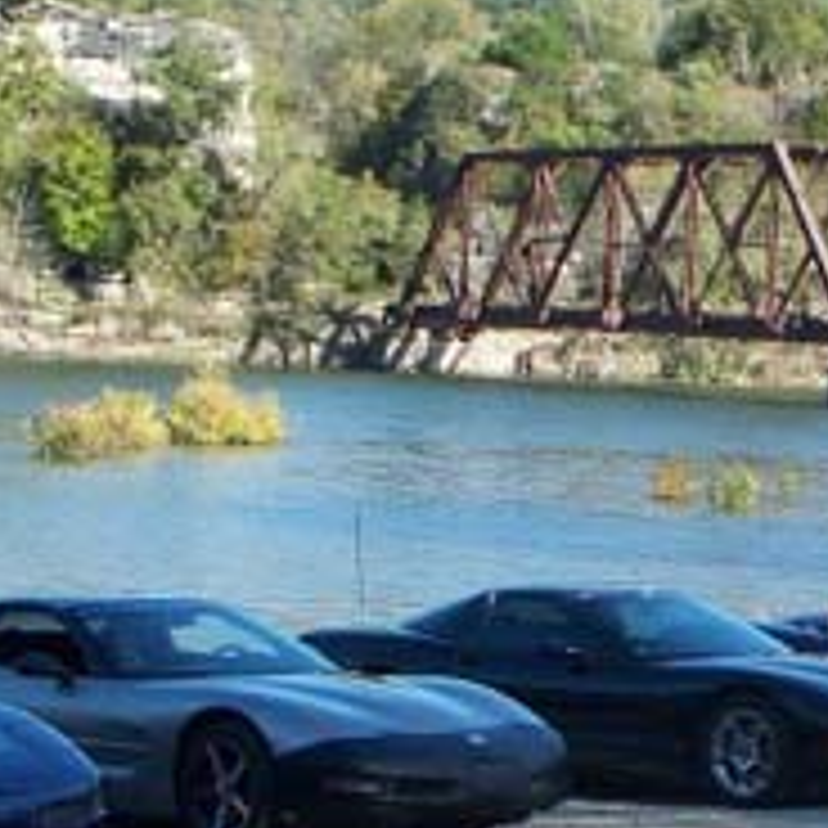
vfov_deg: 12.7
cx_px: 1035
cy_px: 428
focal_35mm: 138
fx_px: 3735
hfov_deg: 12.3
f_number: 2.8
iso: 64
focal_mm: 7.54
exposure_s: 1/400
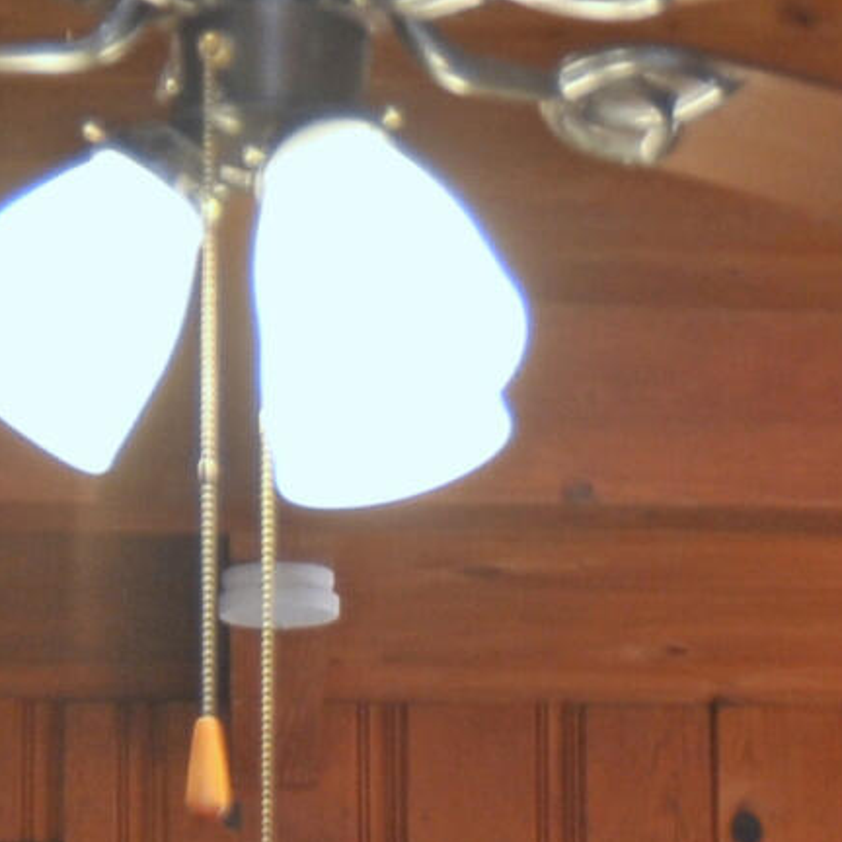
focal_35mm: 177
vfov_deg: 9.3
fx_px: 4871
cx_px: 347
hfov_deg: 9.9
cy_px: 1676
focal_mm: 30
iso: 640
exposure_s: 1/30
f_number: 4.5
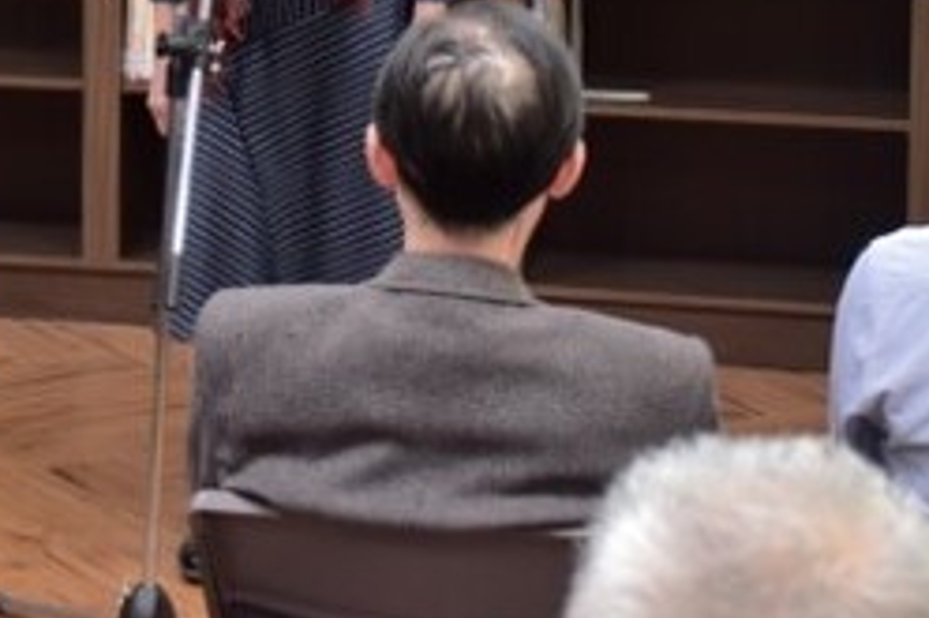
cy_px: -200
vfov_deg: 9.1
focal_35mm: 148
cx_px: 243
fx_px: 3827
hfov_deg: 13.8
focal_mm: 35
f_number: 4.2
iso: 800
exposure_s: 1/40
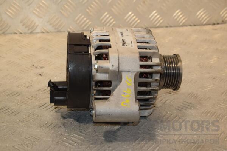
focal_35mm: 68
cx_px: 114
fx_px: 426
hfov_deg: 29.9
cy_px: 76
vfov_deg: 20.2
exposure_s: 1/200
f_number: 7.1
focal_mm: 45
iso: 800
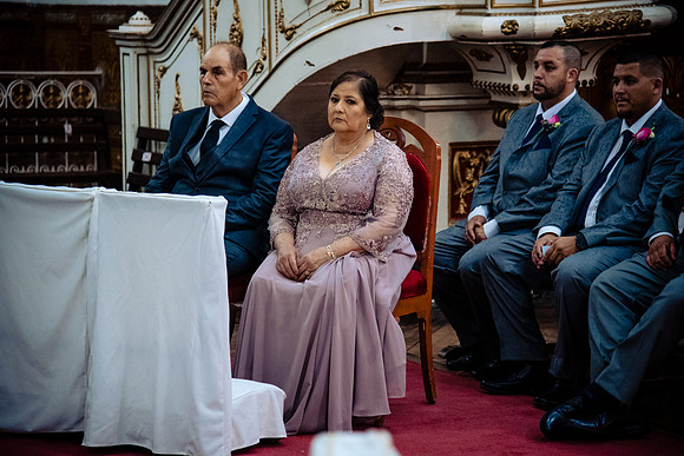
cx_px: 342
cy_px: 228
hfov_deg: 20.4
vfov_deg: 13.7
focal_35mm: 100
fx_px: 1900
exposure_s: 1/160
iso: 5000
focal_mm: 100
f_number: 4
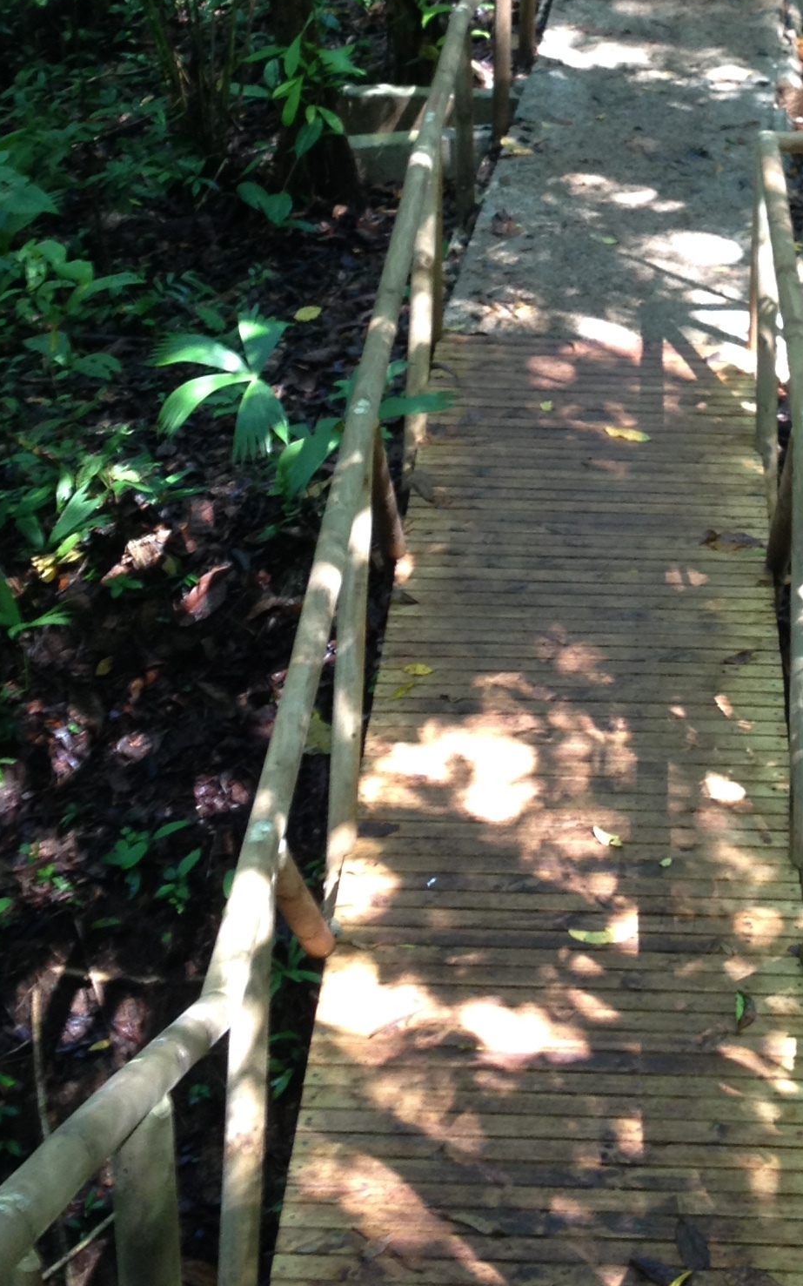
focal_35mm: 82
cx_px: 616
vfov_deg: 24.7
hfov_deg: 15.8
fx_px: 2872
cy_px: 199
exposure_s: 1/20
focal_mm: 4.28
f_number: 2.4
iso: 64
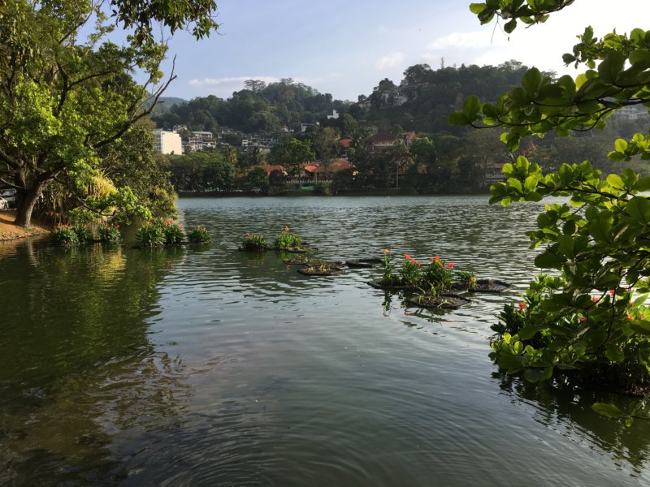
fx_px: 545
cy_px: 244
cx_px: 325
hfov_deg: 61.7
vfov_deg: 48.2
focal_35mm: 29
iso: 25
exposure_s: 1/836
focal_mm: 4.15
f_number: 2.2
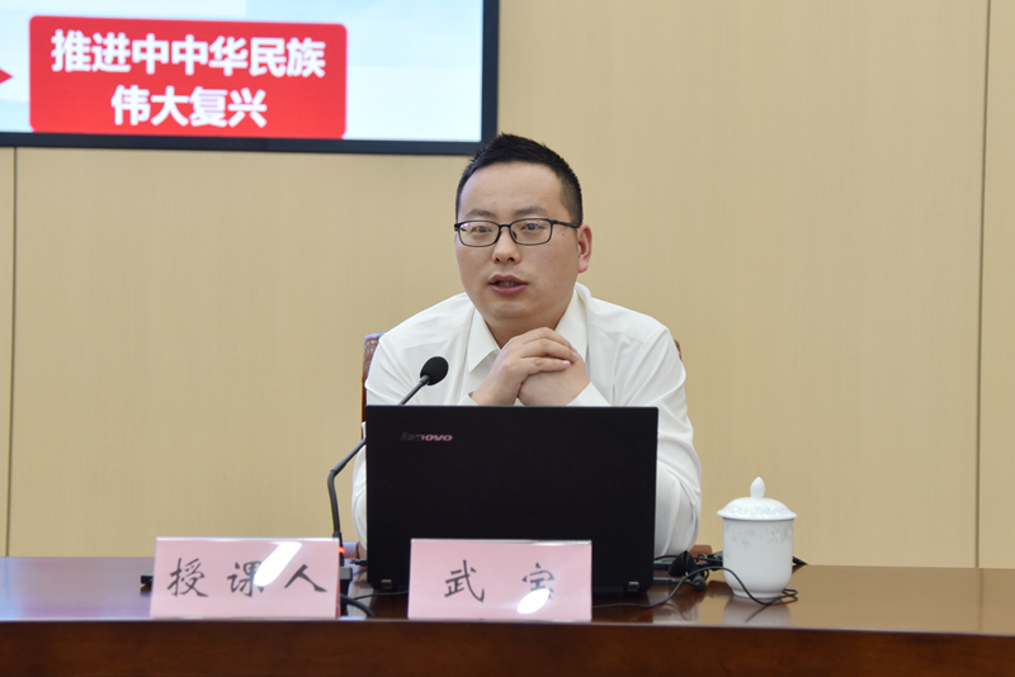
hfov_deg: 30.5
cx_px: 508
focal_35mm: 66
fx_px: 1861
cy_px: 338
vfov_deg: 20.6
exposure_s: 1/200
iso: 800
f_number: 4
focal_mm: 66
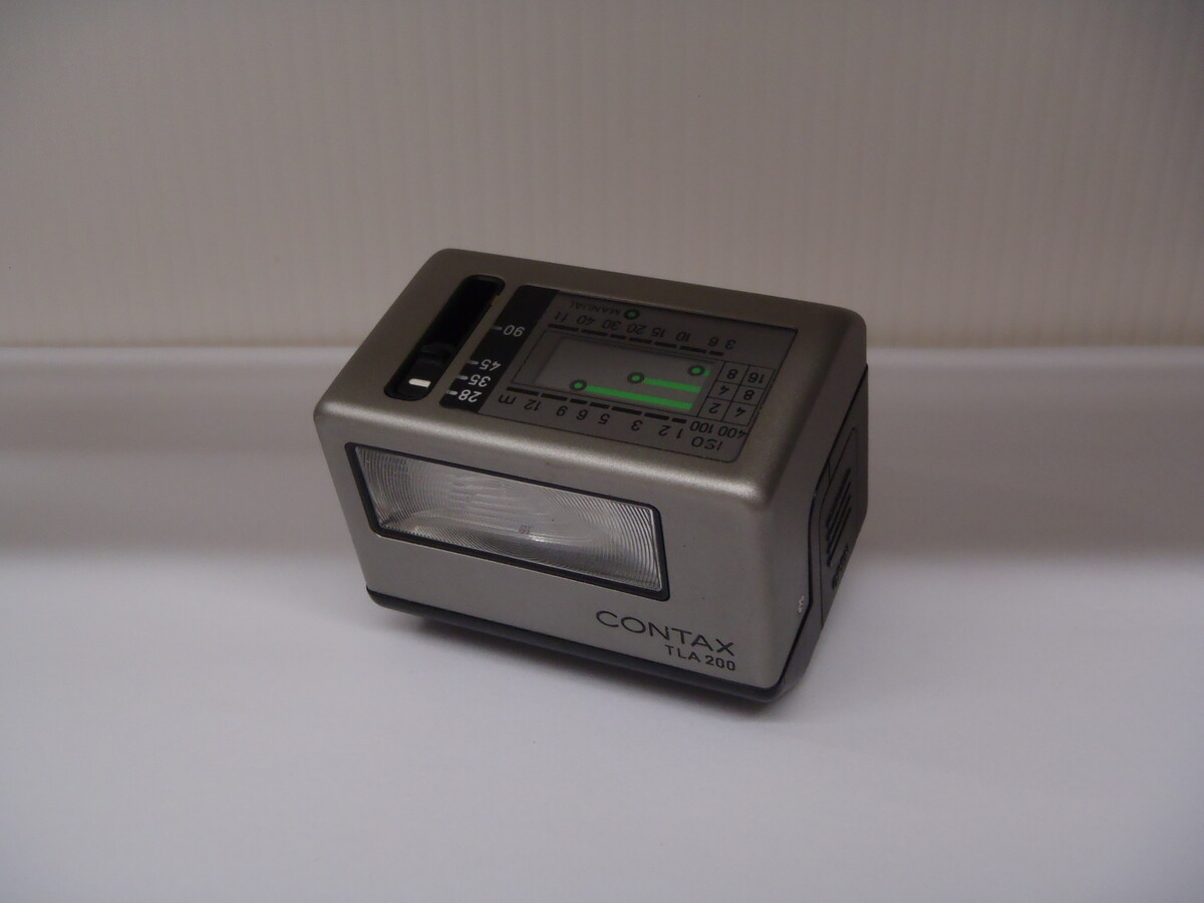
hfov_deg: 43.9
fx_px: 1496
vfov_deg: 33.6
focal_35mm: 43
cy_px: 452
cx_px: 602
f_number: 4.8
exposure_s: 1/50
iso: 200
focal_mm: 7.73
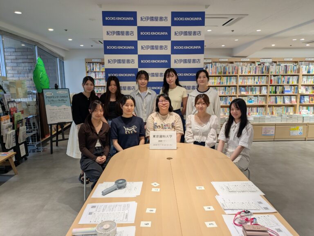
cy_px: 118
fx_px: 227
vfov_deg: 54.9
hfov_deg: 69.4
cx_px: 157
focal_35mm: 25
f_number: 1.89
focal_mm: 5.43
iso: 42
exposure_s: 1/50
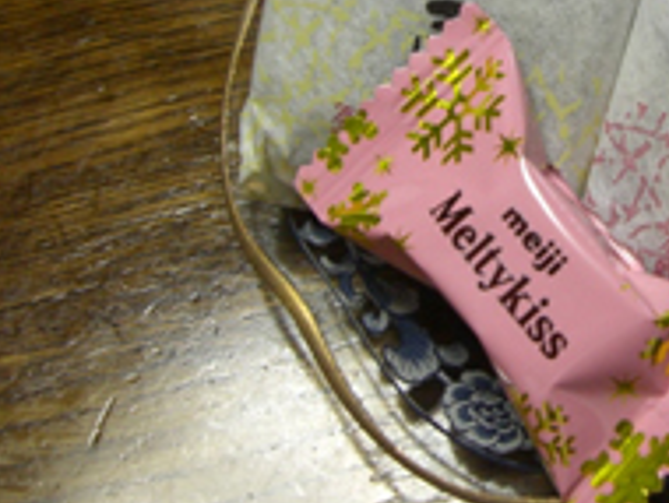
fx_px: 1548
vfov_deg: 18.0
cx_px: 665
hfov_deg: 23.4
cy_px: 7
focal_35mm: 80
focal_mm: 6.2
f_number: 2.7
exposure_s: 1/20
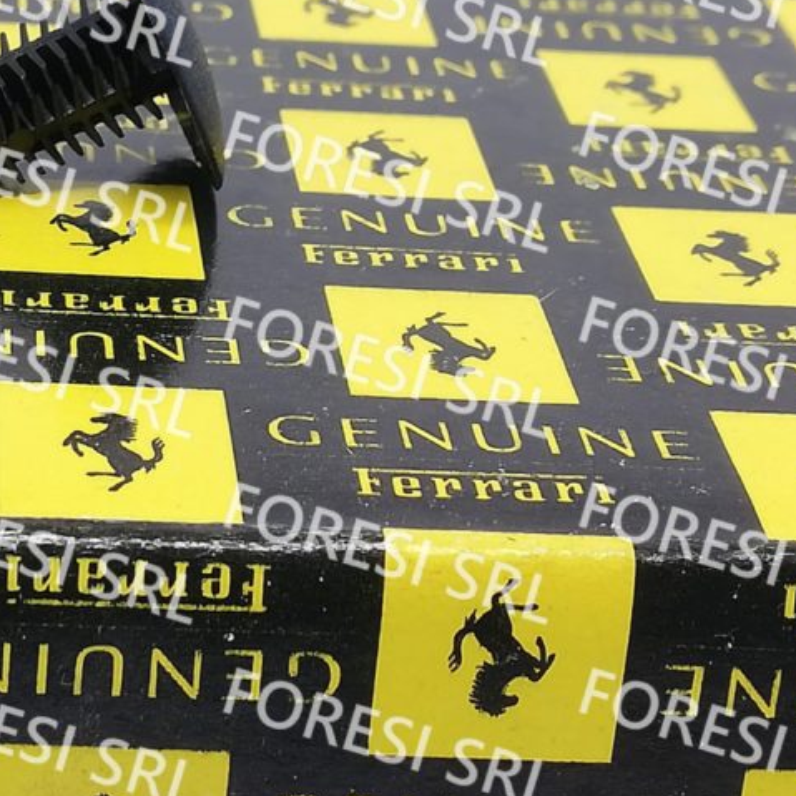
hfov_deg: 16.7
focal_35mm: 102
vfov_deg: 17.1
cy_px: 351
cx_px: -3
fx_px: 2654
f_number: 2.2
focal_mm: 3.81
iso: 50
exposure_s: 1/50
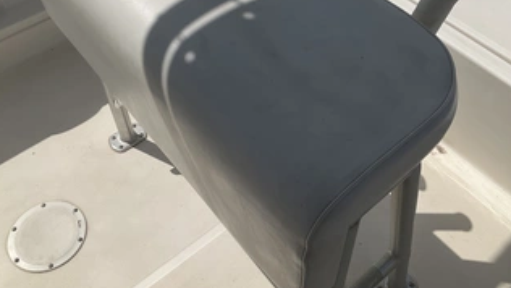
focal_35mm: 40
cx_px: 275
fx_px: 542
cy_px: 76
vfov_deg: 29.3
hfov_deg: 50.4
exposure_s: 1/7407
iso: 25
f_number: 1.8
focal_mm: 3
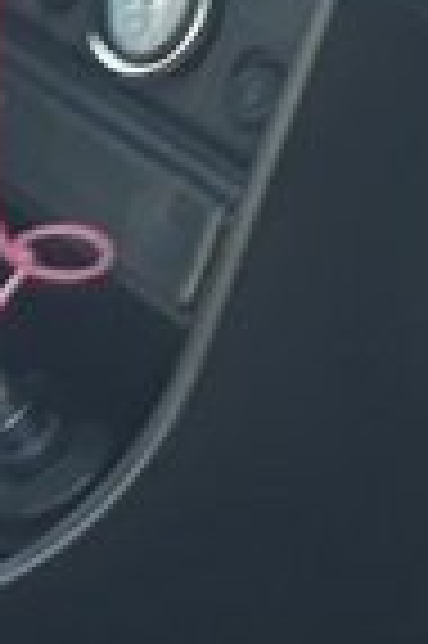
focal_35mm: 130
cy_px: -70
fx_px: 2324
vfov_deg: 15.4
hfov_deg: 9.6
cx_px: -496
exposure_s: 1/50
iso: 64
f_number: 1.9
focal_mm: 3.6
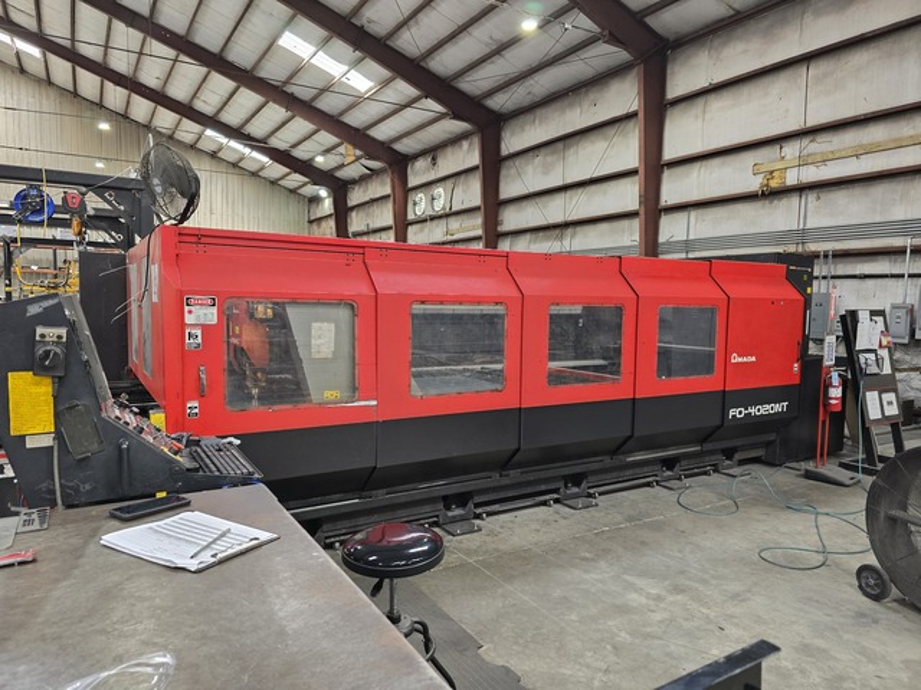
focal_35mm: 23
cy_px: 345
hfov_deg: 73.9
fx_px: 612
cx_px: 460
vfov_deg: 58.9
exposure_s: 1/120
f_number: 1.7
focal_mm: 6.3
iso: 250
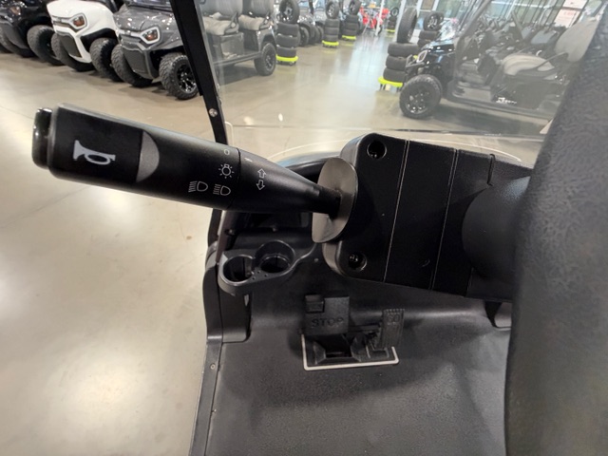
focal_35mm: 14
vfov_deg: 85.7
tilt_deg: -43.5
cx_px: 304
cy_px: 228
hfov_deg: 102.1
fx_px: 246
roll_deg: -5.0
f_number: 2.2
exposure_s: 1/60
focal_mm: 2.22
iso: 800
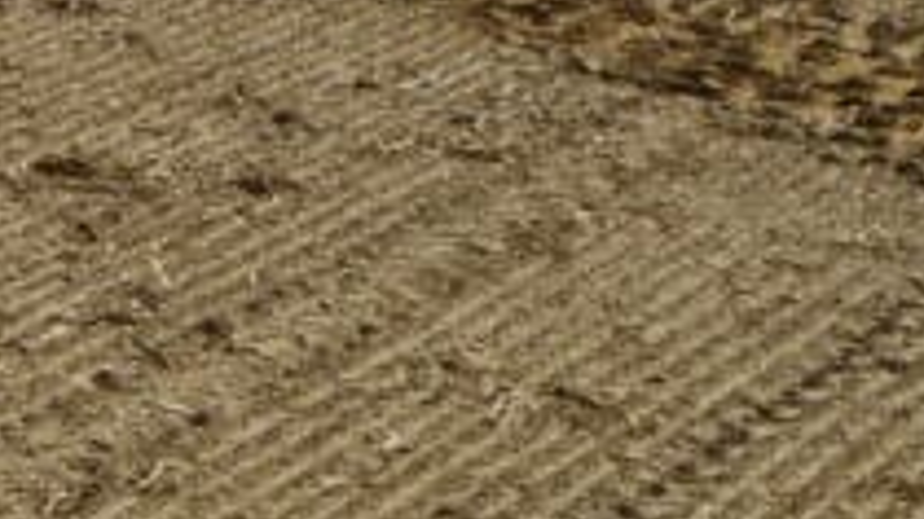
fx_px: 4874
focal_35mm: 199
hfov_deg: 10.0
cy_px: -913
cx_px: -994
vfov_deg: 5.8
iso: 250
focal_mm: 26
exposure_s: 1/500
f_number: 11
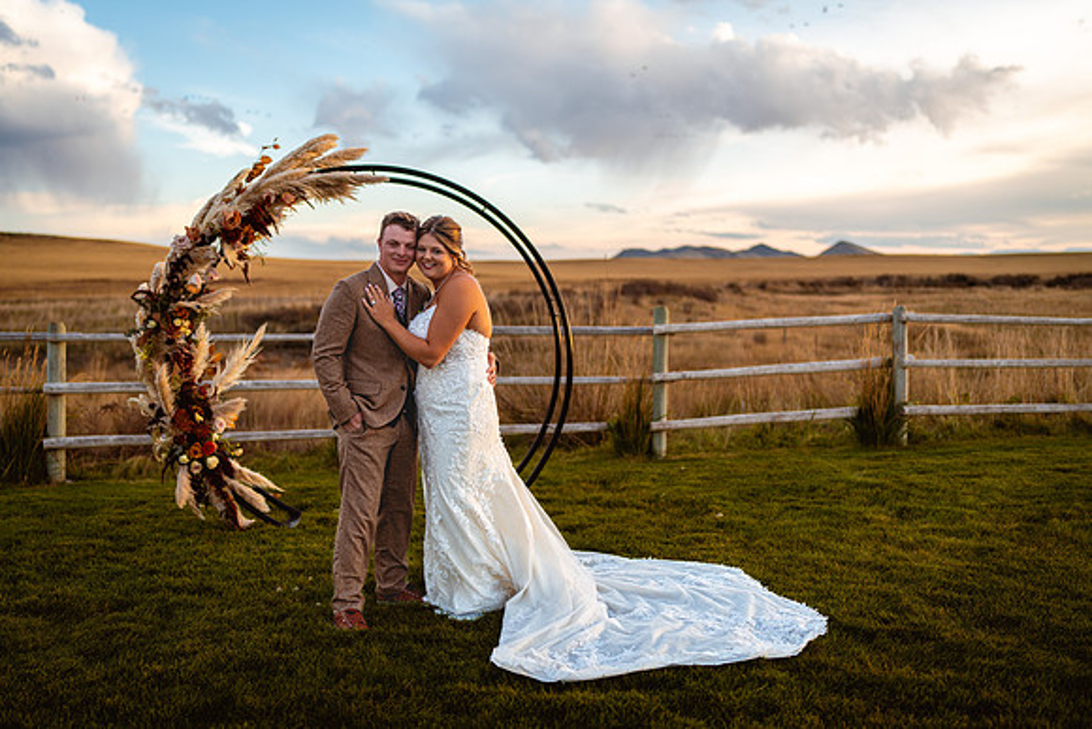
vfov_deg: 37.9
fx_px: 1062
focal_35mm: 35
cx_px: 546
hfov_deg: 54.4
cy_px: 364
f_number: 1.4
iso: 100
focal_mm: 35
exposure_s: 1/800
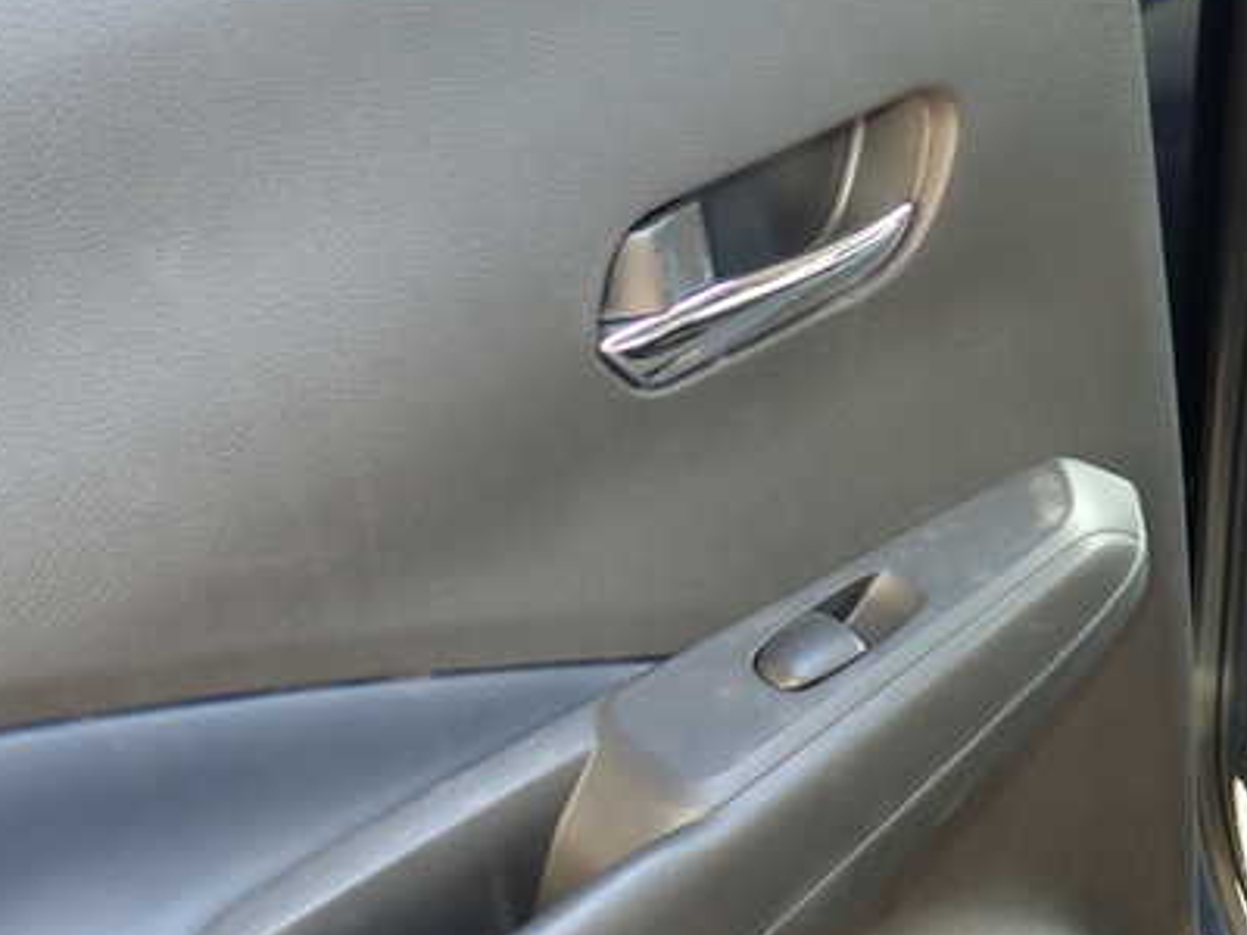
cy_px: 380
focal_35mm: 45
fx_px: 1621
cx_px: 667
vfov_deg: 32.1
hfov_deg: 42.1
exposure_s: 1/30
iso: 200
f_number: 2.3
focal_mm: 5.4
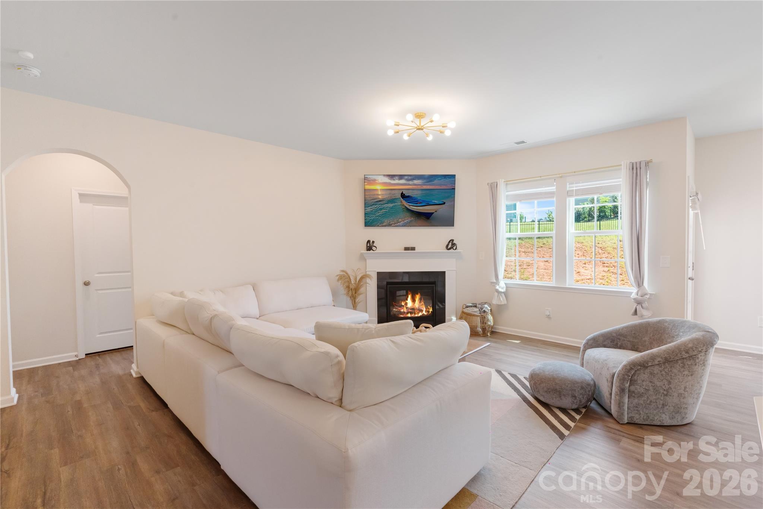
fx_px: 339
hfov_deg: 96.7
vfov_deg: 73.7
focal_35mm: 16
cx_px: 382
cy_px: 254
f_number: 10
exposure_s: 1/15
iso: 3200
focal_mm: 16
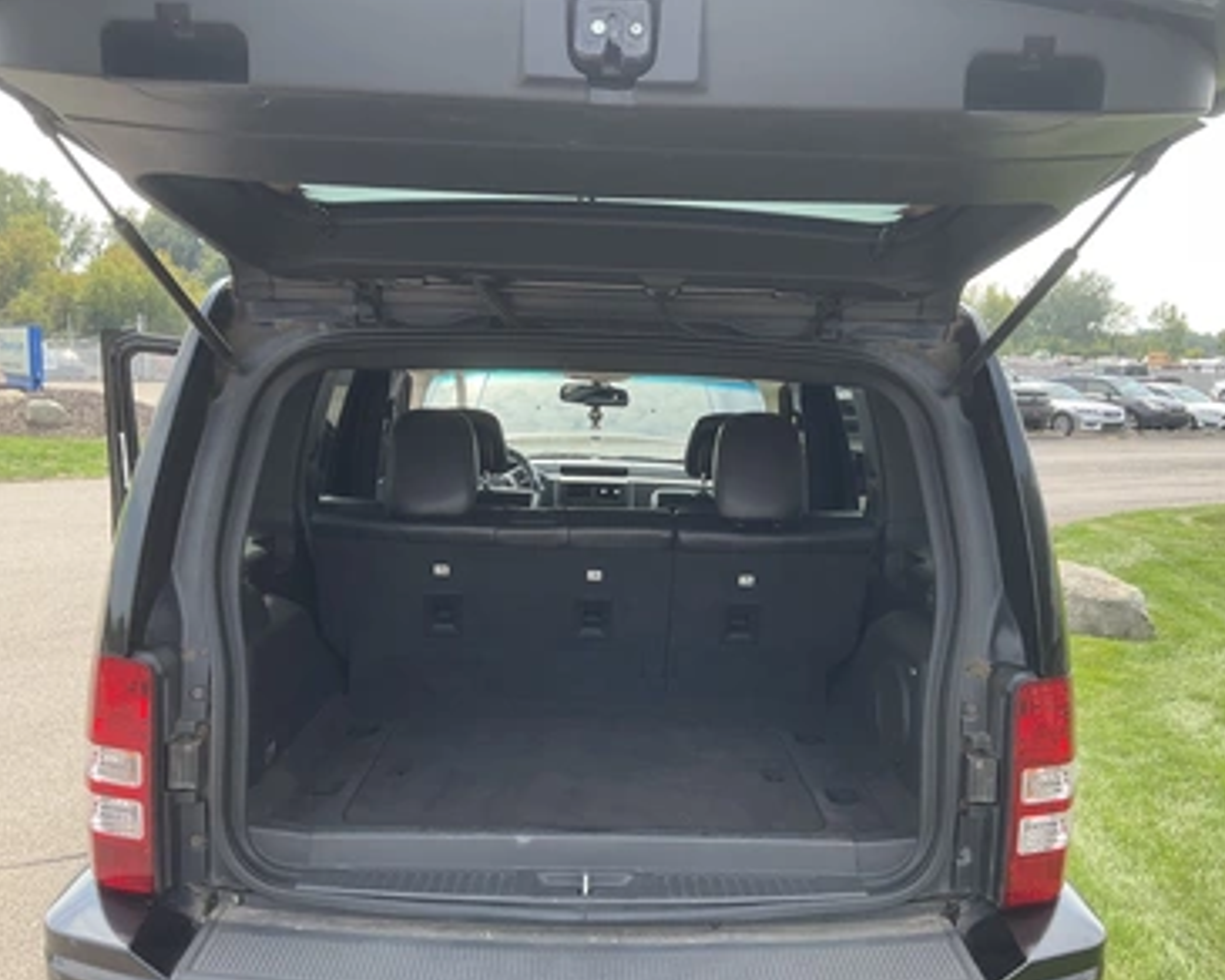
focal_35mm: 31
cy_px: 497
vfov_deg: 47.1
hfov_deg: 57.2
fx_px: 1124
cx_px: 638
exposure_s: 1/277
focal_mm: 3
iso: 25
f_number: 1.8
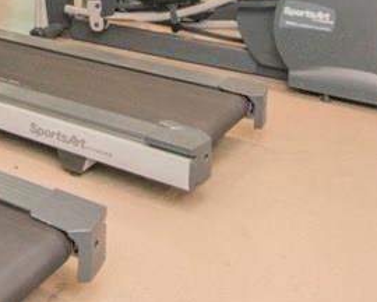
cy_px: -120
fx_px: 656
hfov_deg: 29.3
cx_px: -27
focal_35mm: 59
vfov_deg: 22.4
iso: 500
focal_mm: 11
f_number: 7.1
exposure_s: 1/6
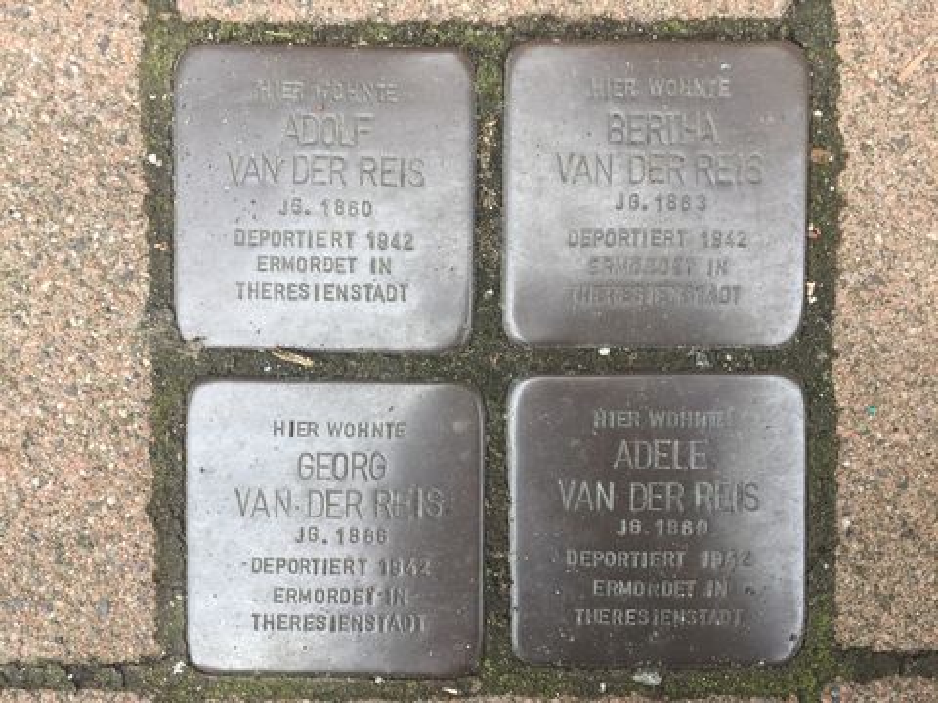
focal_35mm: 29
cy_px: 352
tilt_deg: -89.9
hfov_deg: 61.7
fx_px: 786
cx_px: 469
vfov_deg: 48.2
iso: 32
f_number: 2.2
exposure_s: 1/172
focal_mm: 4.15
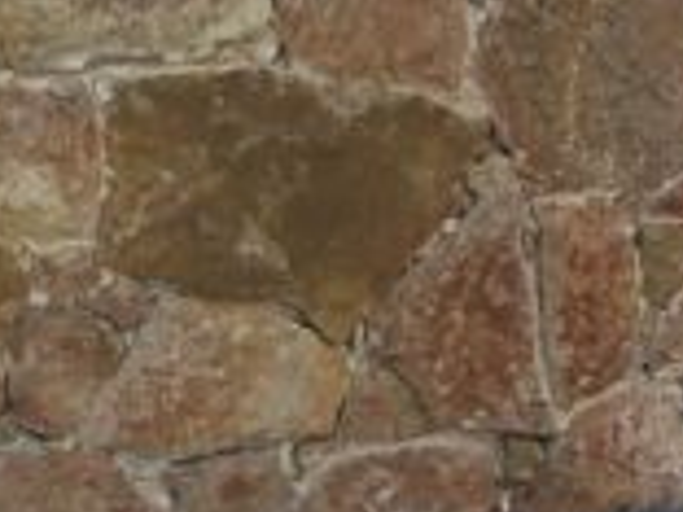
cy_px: -494
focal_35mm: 151
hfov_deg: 10.8
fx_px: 2979
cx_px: 1729
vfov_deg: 9.2
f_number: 1.8
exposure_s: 1/1567
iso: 40
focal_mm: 5.54
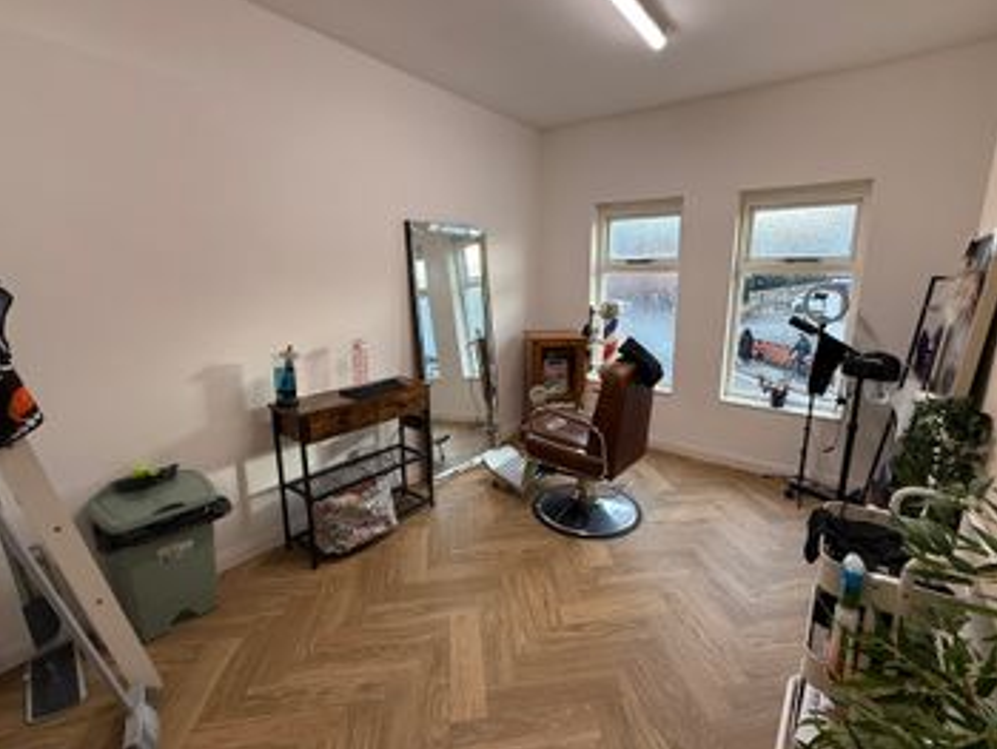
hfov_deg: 94.4
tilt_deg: -11.3
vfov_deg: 78.1
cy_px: 359
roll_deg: +0.8
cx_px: 521
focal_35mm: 16
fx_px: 461
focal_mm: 2.22
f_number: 2.2
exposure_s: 1/100
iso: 80
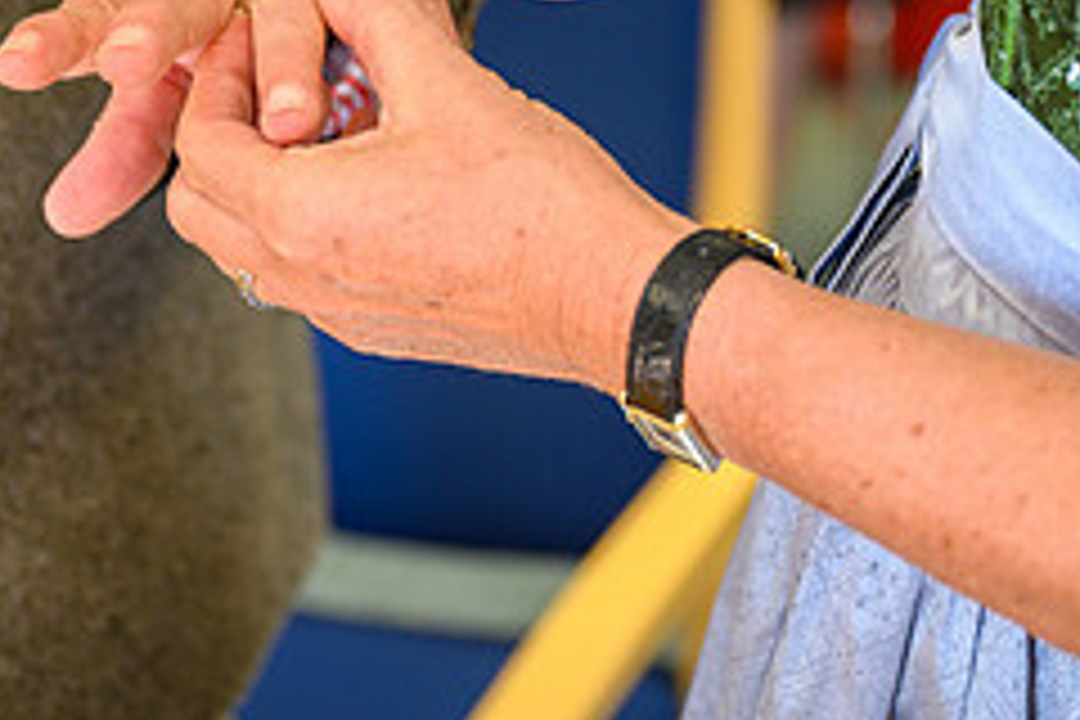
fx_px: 3840
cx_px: 450
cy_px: -40
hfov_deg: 16.0
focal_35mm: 128
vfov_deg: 10.6
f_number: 2.8
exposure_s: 1/125
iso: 560
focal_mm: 53
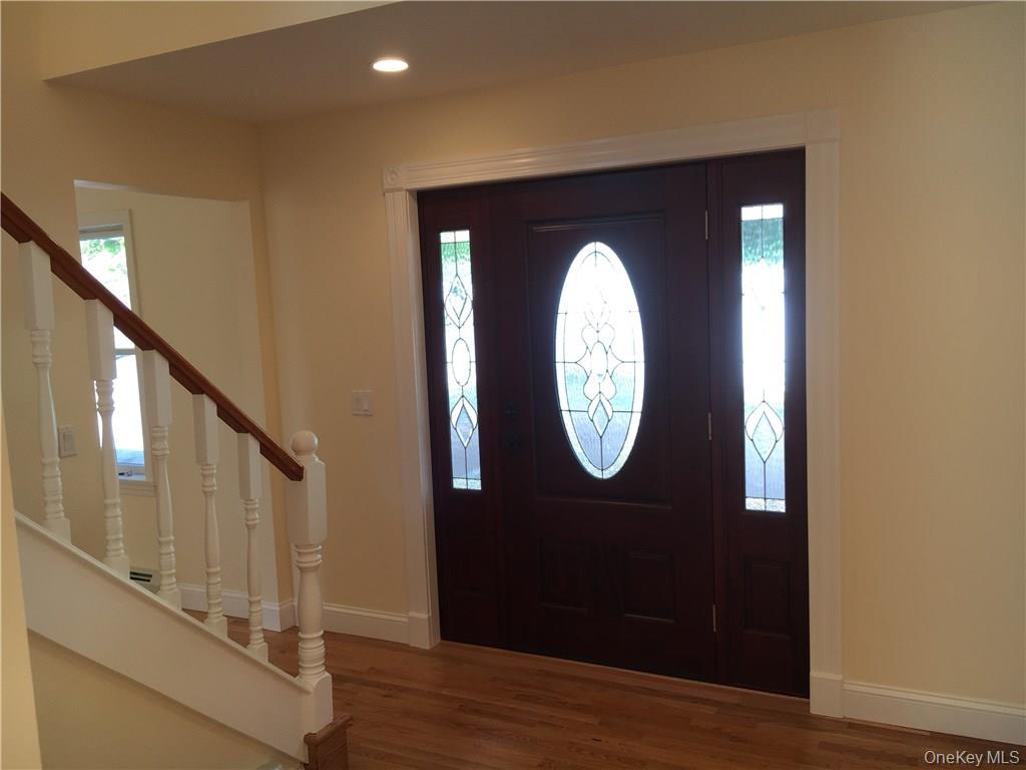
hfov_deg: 61.7
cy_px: 385
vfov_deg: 48.2
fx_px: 860
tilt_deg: -5.8
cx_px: 513
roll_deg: +2.3
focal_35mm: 29
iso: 32
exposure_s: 1/60
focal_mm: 4.15
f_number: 2.2
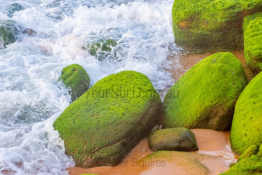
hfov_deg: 9.5
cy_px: 88
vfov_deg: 6.3
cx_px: 131
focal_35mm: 217
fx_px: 1583
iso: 2000
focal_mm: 140
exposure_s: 1/1250
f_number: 5.6
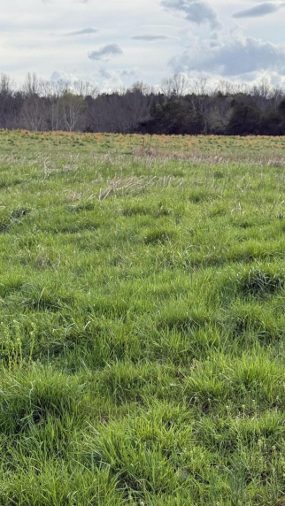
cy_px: 277
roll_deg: -0.2
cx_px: 173
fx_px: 819
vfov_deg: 34.3
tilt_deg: -8.8
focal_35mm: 61
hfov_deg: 19.7
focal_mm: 6.76
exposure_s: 1/2494
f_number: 1.78
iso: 100
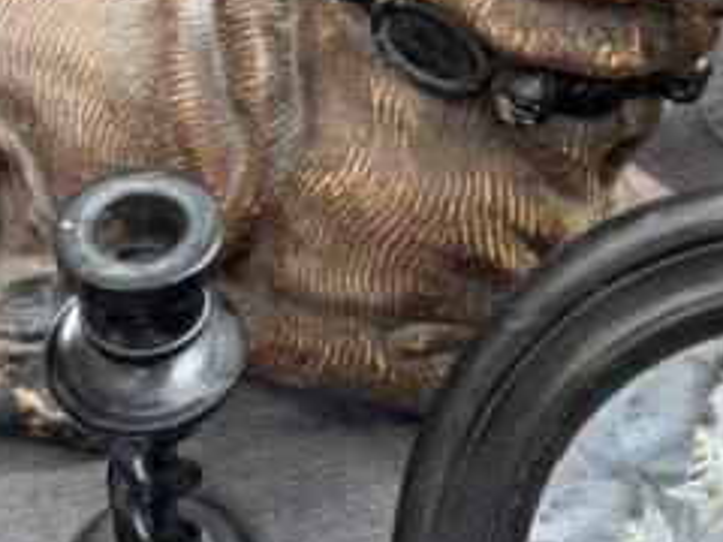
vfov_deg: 23.4
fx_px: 1253
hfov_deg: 32.0
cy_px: 6
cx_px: 262
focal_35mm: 60
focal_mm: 6.76
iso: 320
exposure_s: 1/60
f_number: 1.78
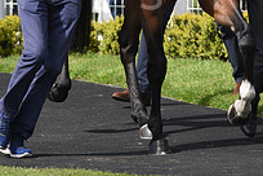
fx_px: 4829
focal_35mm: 661
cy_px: -71
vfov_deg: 2.1
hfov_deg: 3.1
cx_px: 151
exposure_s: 1/2000
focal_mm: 300
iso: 400
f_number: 5.6
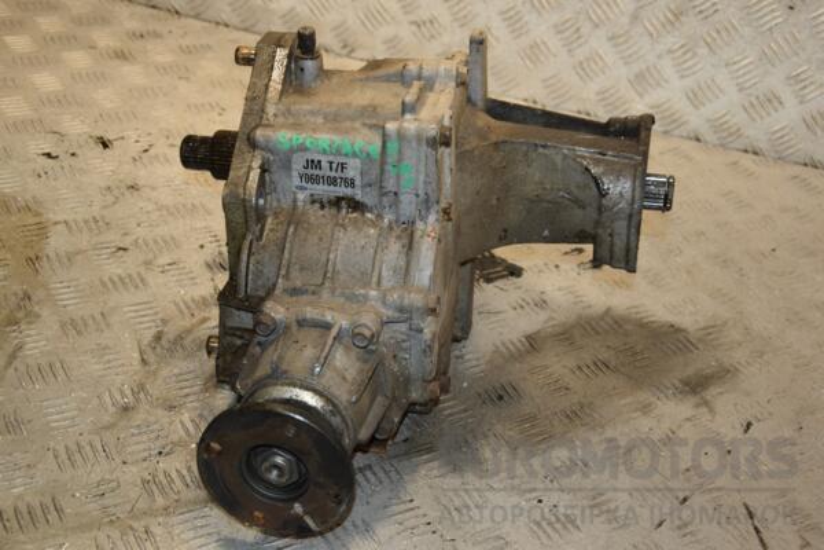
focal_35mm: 52
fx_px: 1202
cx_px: 412
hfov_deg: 37.9
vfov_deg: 25.8
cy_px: 275
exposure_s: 1/200
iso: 800
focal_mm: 35
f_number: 5.6
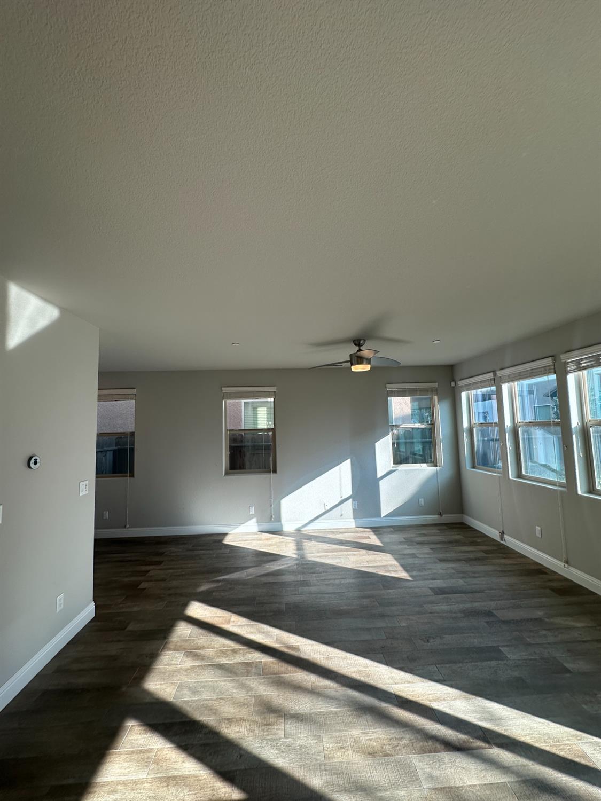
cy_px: 400
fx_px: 324
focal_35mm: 14
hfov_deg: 85.7
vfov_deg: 102.1
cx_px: 300
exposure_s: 1/185
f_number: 2.2
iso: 40
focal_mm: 2.22
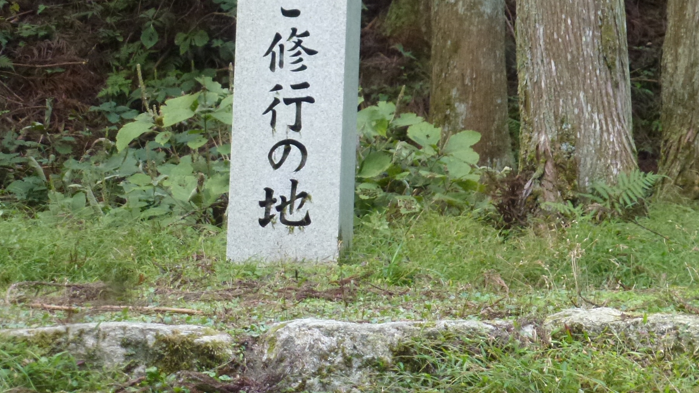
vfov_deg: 5.6
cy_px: 26
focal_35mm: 218
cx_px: 285
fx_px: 4041
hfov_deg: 9.9
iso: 400
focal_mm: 25.5
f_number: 5.3
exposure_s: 1/30
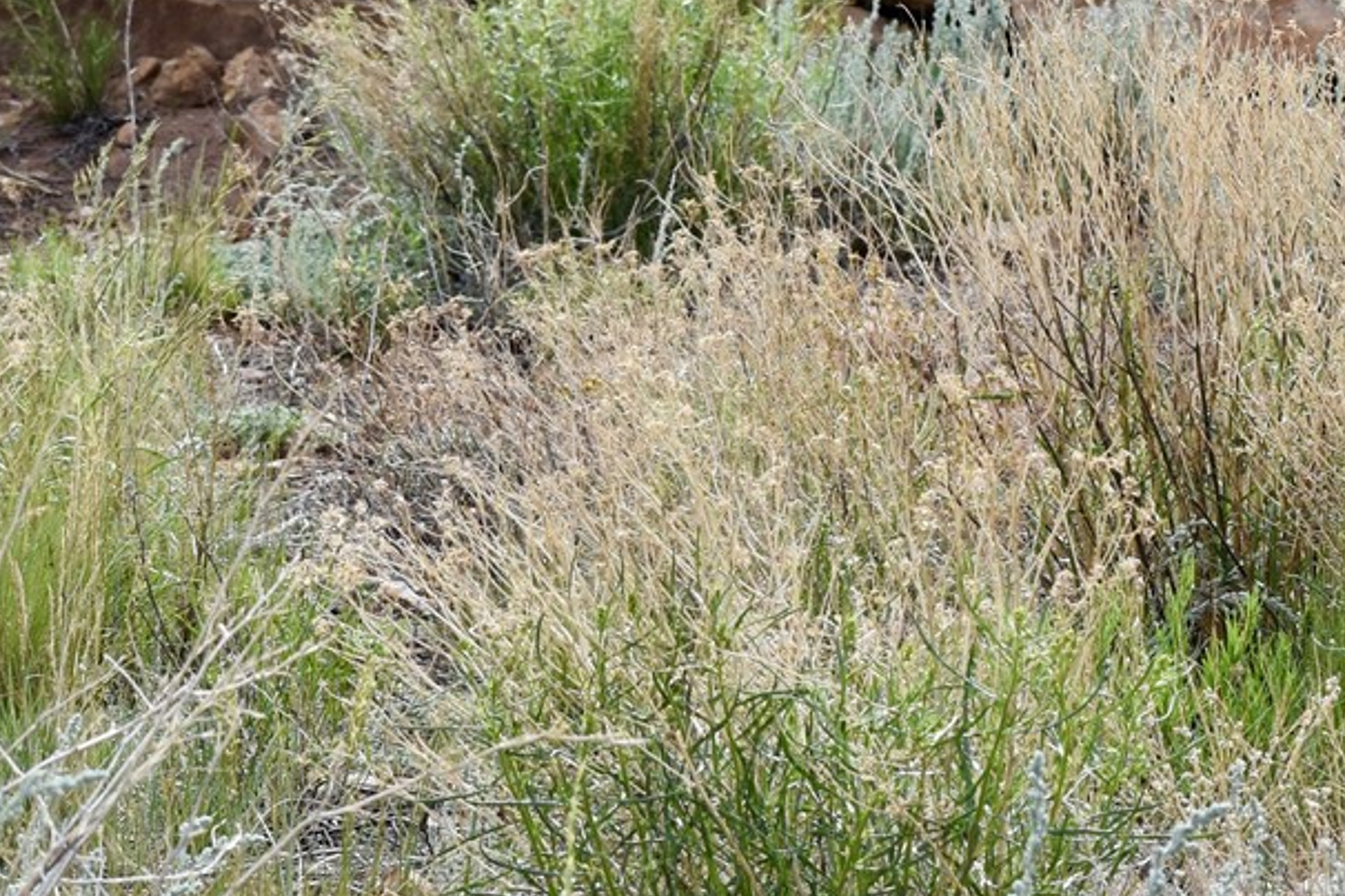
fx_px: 10983
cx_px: 1459
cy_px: -105
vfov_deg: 4.7
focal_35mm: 294
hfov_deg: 7.0
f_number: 9
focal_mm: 70
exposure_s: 1/320
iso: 200
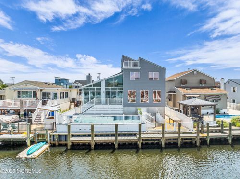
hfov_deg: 71.6
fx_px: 166
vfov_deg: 56.7
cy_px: 90
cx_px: 120
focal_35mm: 24
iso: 120
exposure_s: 1/2500
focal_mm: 12.29
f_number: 2.8
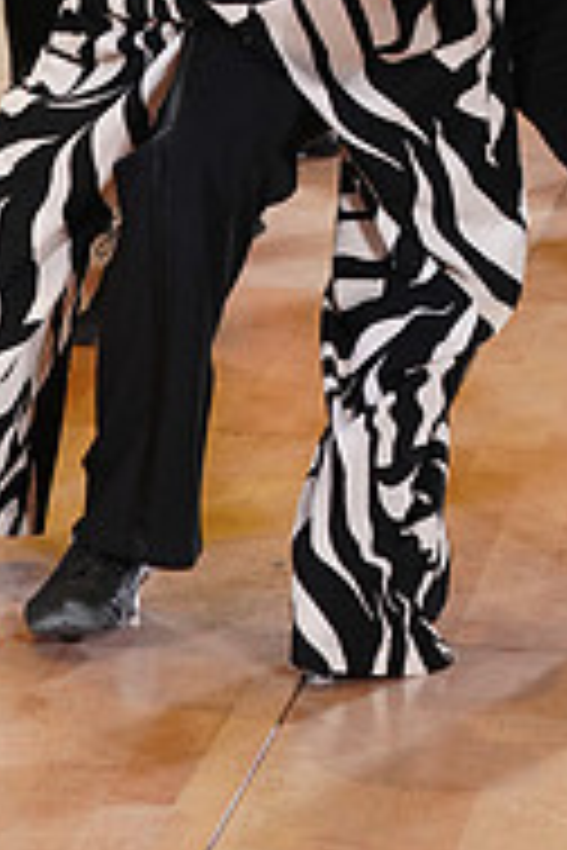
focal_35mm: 224
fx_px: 5292
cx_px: 403
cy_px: -279
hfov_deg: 6.1
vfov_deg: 9.0
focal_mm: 73
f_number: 4
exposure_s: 1/400
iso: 1600
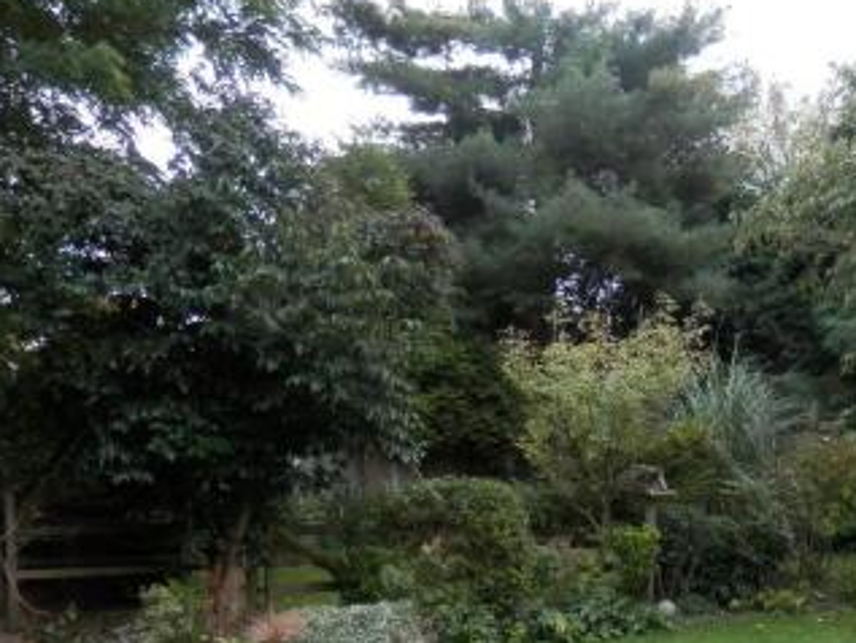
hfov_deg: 40.2
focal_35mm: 46
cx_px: 633
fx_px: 1138
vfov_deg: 30.8
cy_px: 509
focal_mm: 4.5
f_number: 3
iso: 80
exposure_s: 1/100
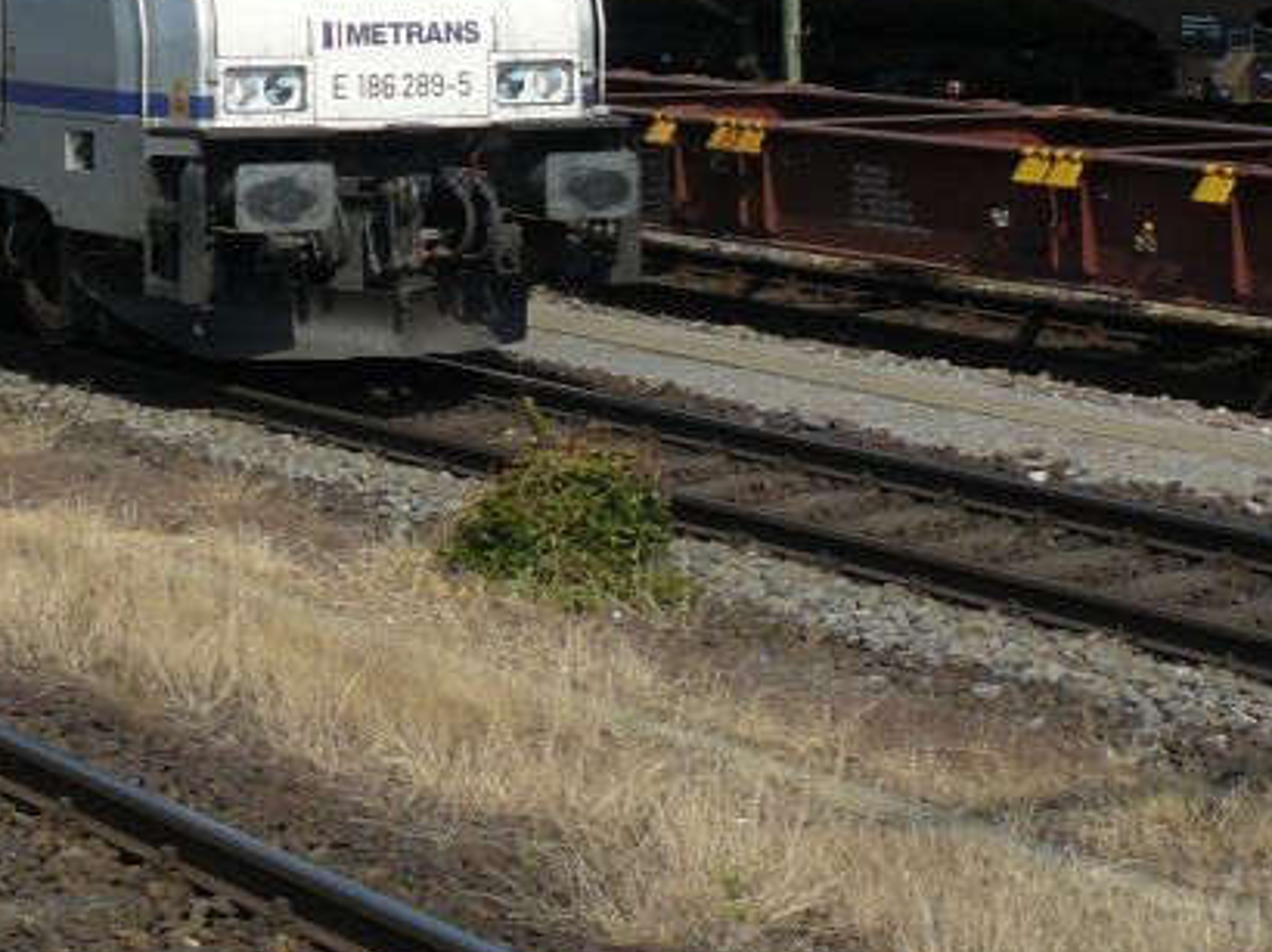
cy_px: -288
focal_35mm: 123
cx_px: -9
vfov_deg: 11.7
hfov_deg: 15.7
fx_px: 4517
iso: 100
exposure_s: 1/1000
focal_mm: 7
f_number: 4
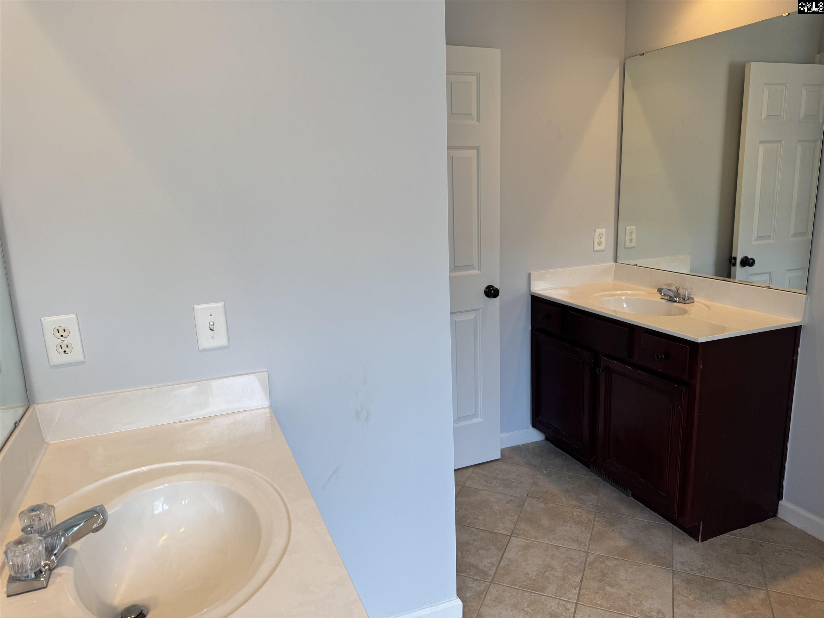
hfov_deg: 71.6
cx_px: 412
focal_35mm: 24
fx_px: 571
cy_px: 309
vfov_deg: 56.8
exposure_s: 1/120
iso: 80
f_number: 1.78
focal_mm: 6.76
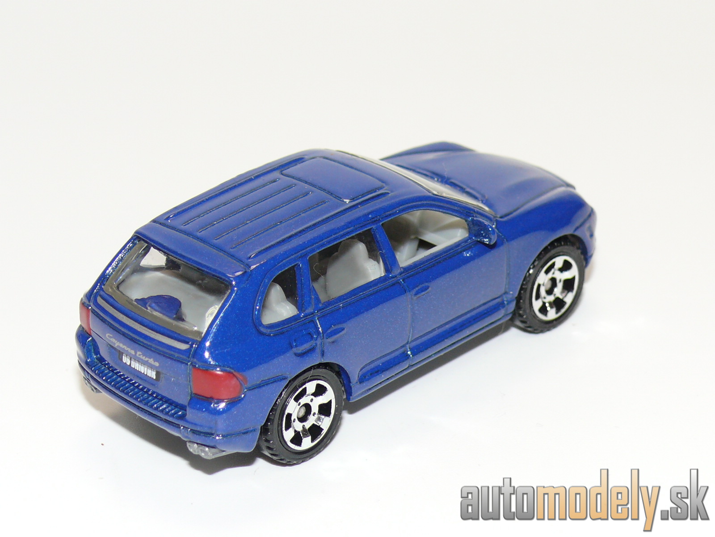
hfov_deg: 18.7
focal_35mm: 105
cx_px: 358
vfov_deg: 14.1
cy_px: 268
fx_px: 2169
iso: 100
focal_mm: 13.7
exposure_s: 1/30
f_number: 4
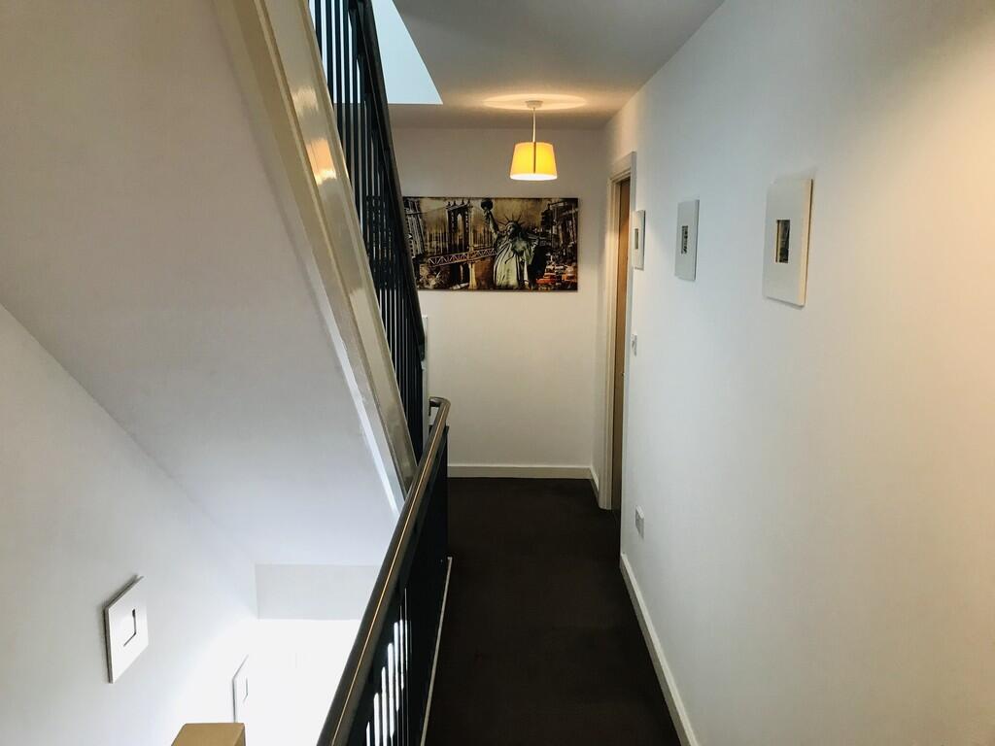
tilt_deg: -9.0
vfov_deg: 49.7
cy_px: 373
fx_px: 805
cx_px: 498
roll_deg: -0.5
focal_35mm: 28
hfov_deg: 63.4
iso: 40
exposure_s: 1/33
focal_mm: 3.99
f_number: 1.8
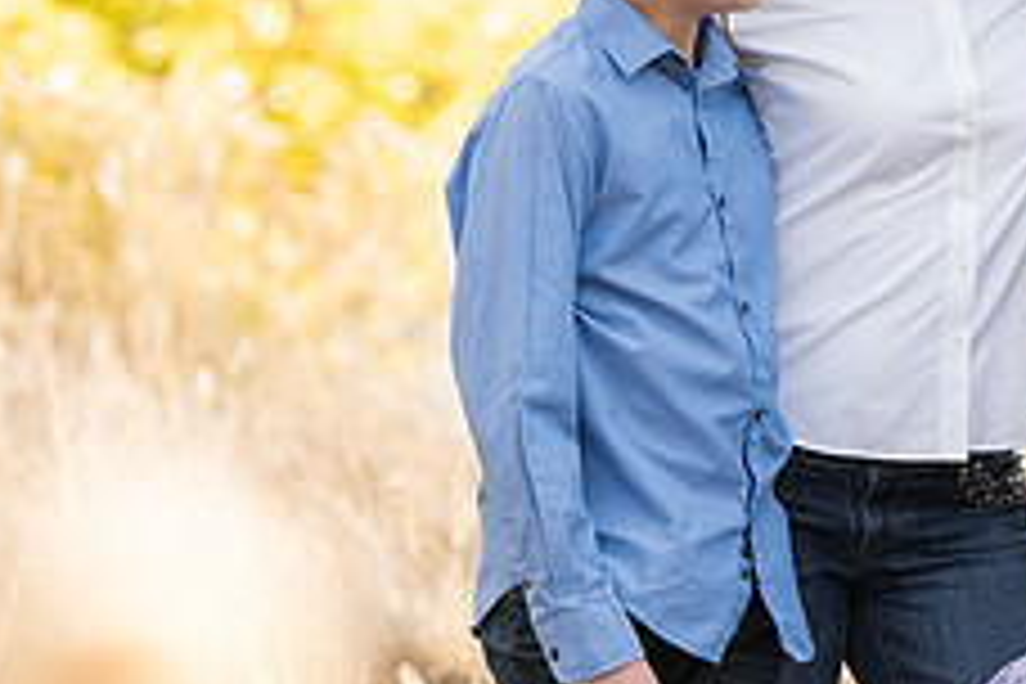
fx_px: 8036
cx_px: 1107
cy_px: 128
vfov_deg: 4.9
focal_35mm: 282
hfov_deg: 7.3
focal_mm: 111
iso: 1000
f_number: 3.5
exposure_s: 1/320
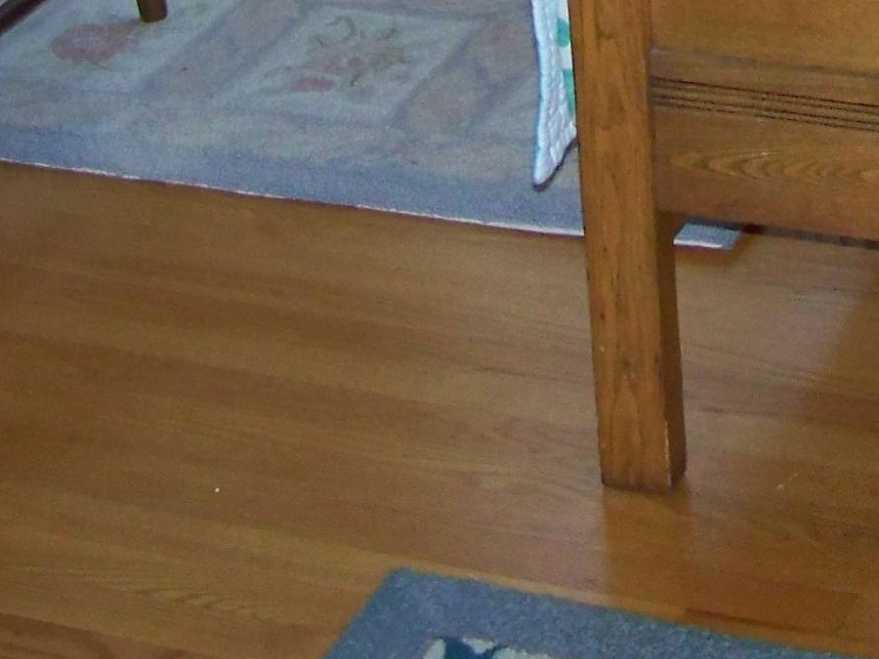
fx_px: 3098
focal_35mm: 122
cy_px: -412
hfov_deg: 15.8
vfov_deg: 11.5
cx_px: 876
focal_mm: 5.85
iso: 200
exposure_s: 1/30
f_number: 2.8
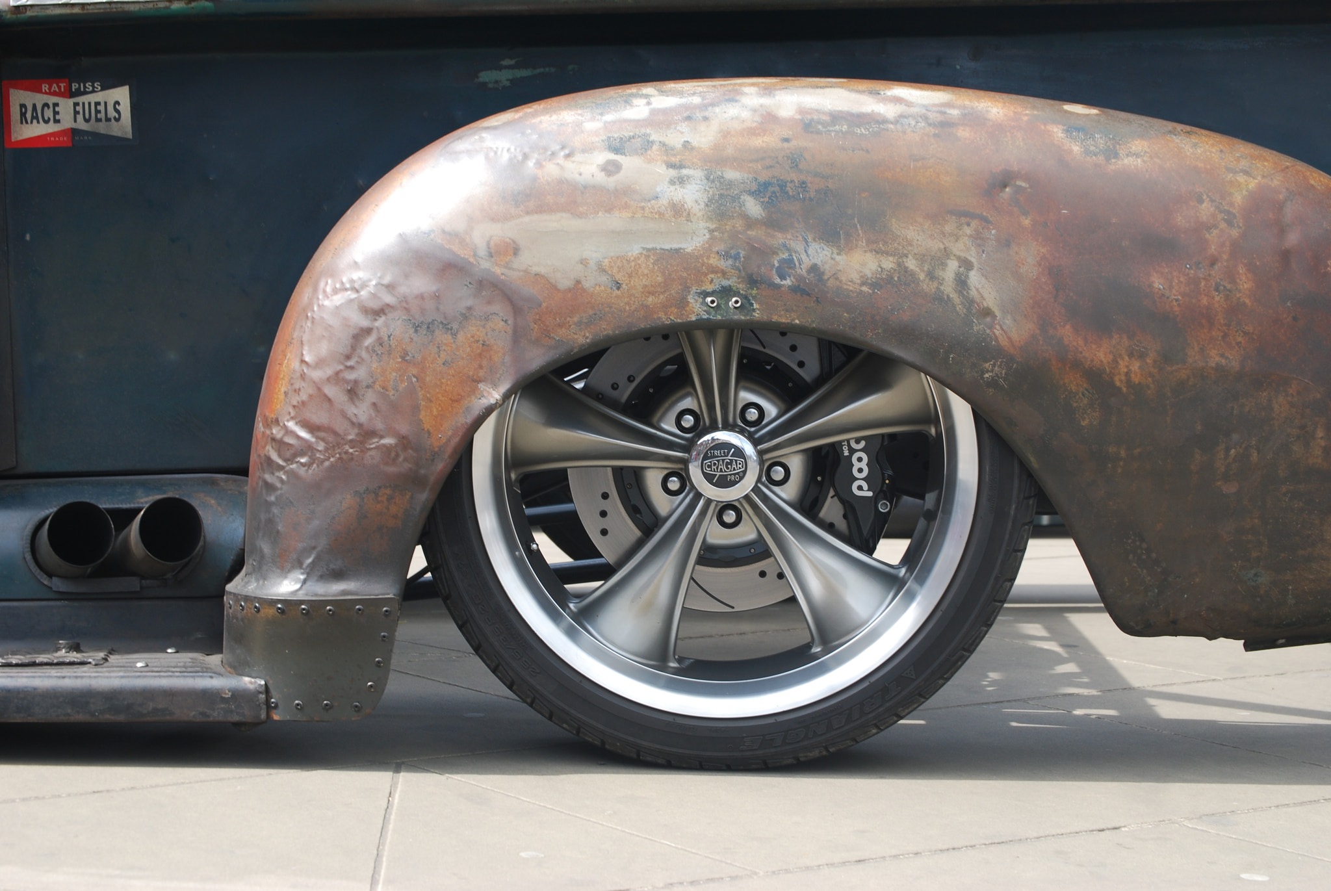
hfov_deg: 24.6
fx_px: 3054
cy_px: 446
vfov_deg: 16.6
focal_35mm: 82
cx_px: 666
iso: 125
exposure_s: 1/60
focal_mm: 55
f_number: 8
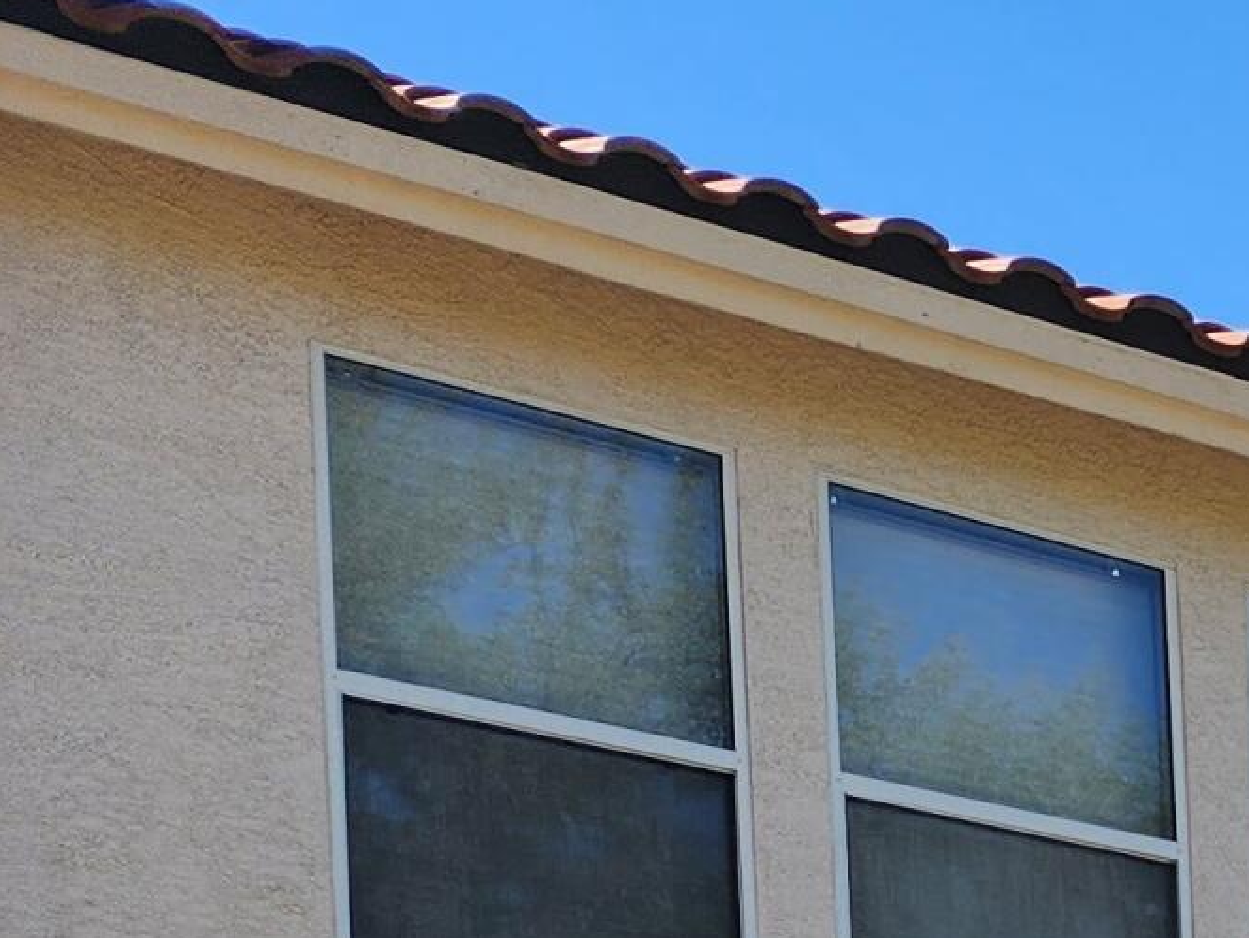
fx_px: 3755
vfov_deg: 12.2
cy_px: 2029
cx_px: 2820
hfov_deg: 14.2
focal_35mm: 104
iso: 12
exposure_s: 1/717
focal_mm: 6.4
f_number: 1.8
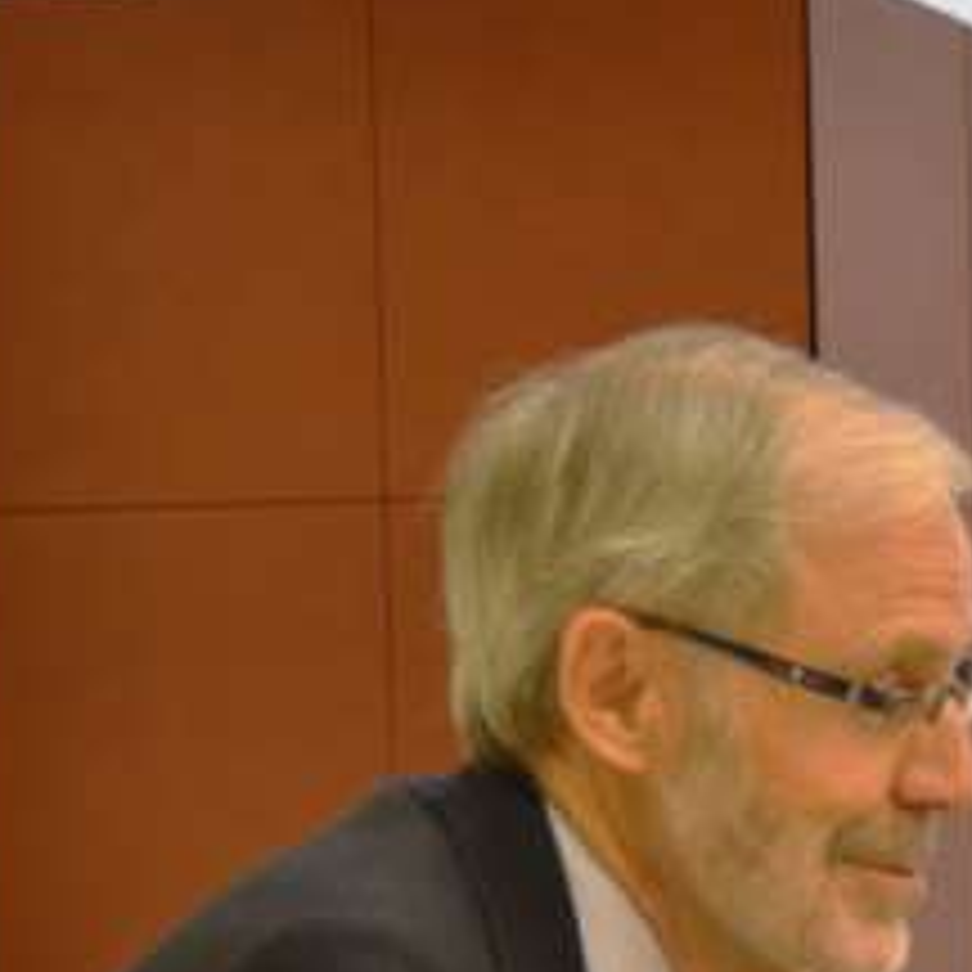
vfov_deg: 10.8
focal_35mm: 159
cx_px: 1462
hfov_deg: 10.6
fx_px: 5051
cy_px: 1116
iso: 640
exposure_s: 1/30
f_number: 5
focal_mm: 30
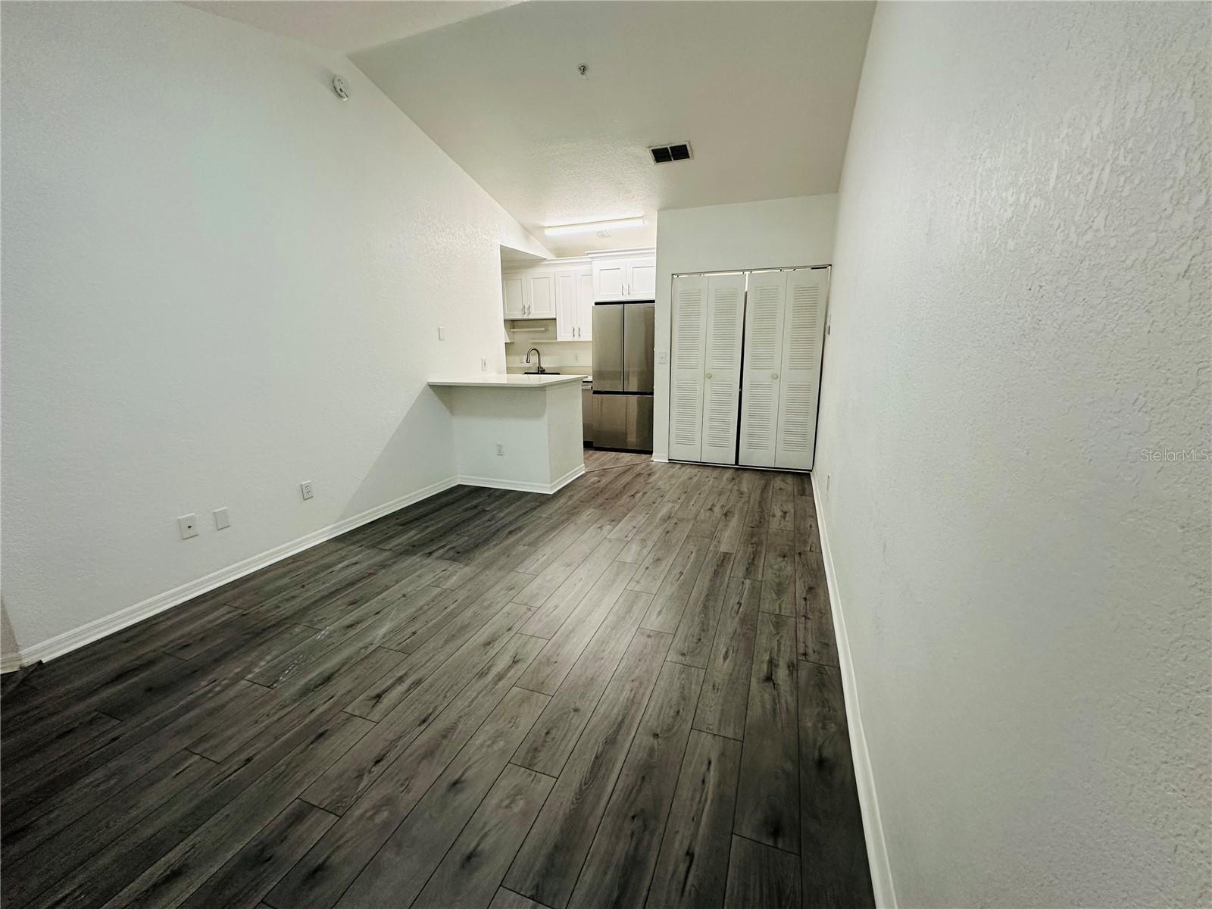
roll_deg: +0.4
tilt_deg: -13.0
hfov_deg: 102.1
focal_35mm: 14
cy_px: 454
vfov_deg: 85.7
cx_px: 606
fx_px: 490
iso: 200
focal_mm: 2.22
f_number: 2.2
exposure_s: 1/120
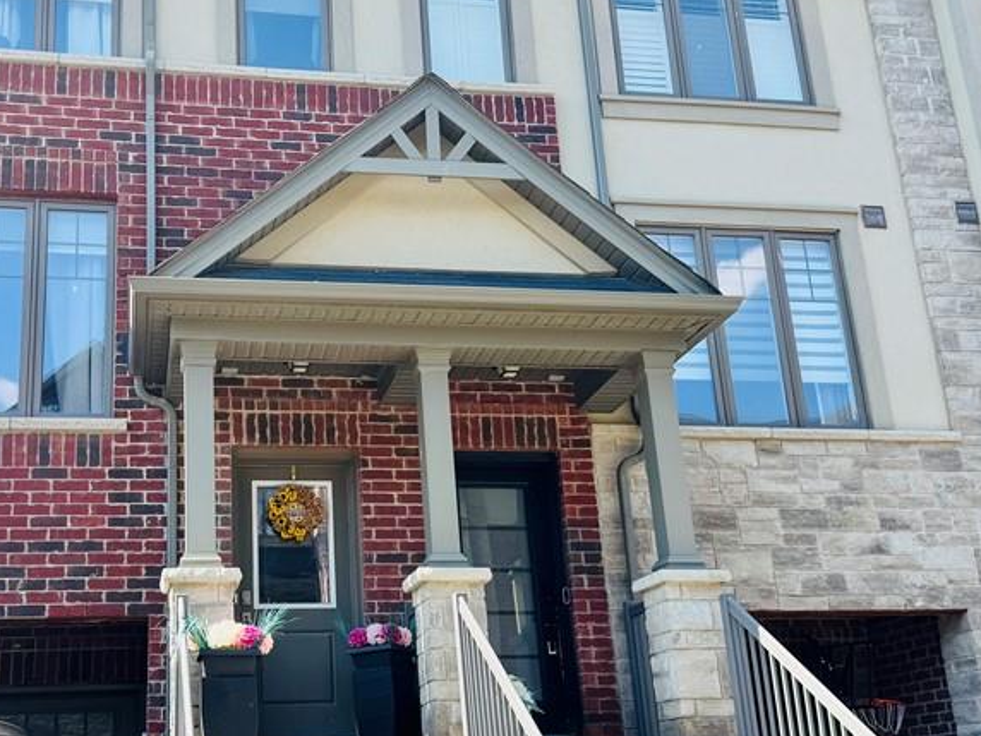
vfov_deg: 33.5
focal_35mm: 43
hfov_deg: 43.3
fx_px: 1219
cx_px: 336
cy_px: 424
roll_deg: +2.5
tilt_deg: +18.8
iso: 80
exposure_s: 1/1151
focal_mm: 6.76
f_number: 1.78
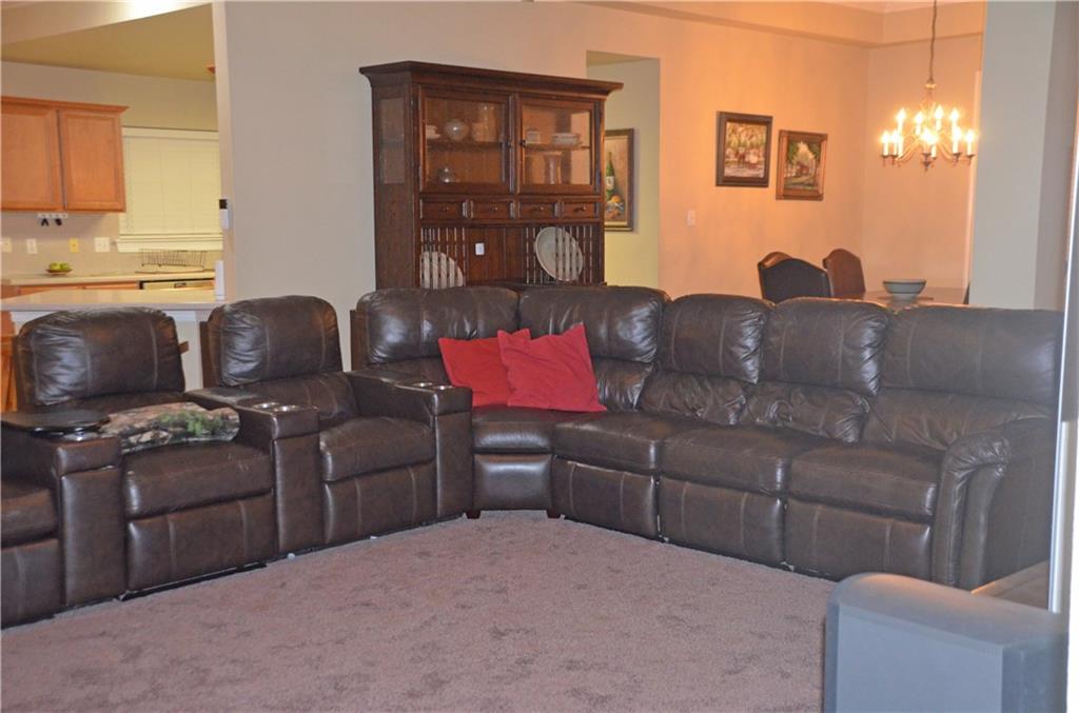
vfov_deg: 32.8
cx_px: 540
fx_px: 1211
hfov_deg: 48.0
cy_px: 356
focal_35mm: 40
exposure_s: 1/60
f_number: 4
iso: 2500
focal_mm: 27
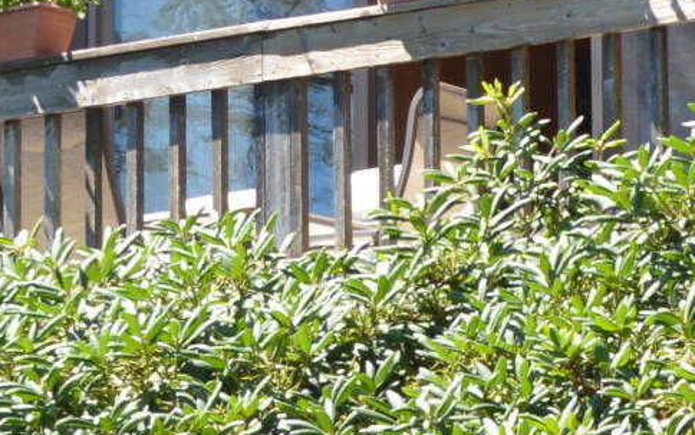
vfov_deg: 4.6
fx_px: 5382
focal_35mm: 284
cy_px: 113
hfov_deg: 7.2
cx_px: 1311
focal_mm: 30
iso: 140
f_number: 5.6
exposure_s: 1/125
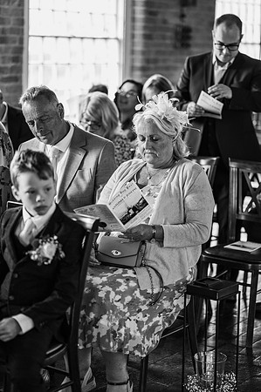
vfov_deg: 23.9
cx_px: 130
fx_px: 926
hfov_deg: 16.0
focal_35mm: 85
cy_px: 196
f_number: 1.8
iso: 320
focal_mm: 85
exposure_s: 1/200
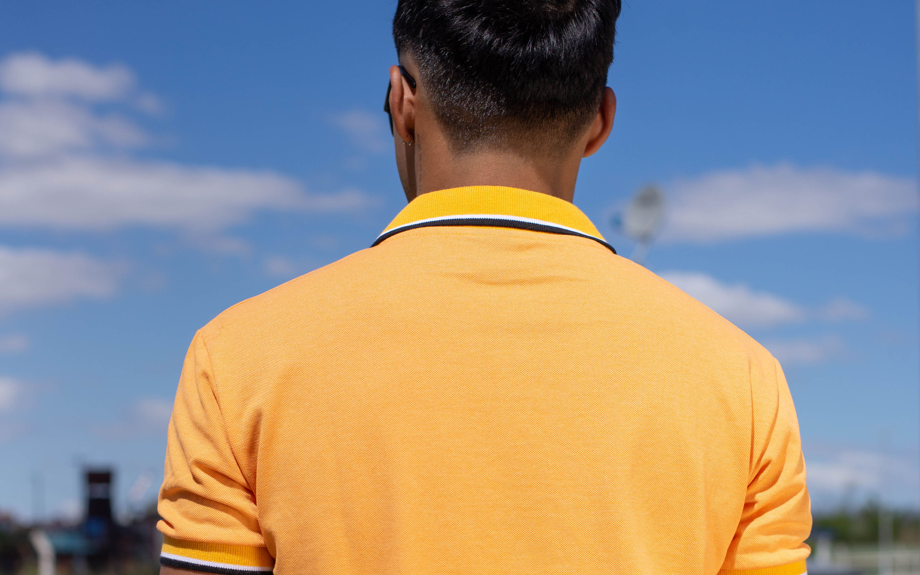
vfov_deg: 16.6
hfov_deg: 26.8
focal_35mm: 77
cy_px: 580
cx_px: 460
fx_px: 1931
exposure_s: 1/4000
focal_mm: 50
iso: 160
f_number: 4
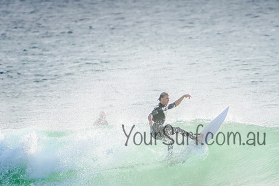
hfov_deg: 2.4
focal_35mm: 859
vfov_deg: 1.6
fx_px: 6657
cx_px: 193
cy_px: 129
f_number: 5.6
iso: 360
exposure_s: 1/2000
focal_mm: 400
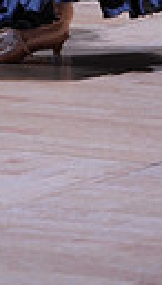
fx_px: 2828
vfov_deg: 5.6
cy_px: -334
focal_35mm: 372
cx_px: -63
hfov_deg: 3.3
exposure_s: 1/400
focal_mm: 79
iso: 320
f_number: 2.8
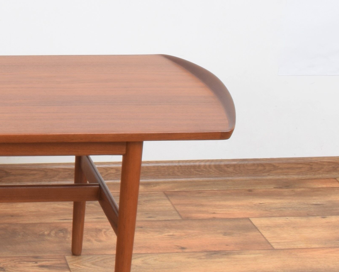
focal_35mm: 95
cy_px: 31
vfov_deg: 16.0
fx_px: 953
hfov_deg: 18.7
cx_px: -108
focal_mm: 18
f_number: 22
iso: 100
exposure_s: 4
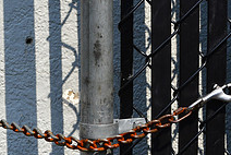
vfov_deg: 6.1
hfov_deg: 9.2
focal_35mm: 224
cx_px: 182
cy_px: 1
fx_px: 1439
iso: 200
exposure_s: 1/250
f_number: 11
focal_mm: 55
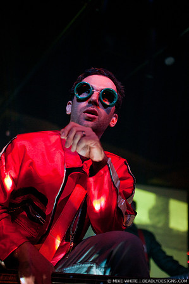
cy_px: 142
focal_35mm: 45
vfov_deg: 43.6
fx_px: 355
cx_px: 94
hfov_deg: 29.8
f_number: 1.8
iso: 1000
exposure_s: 1/50
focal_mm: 30
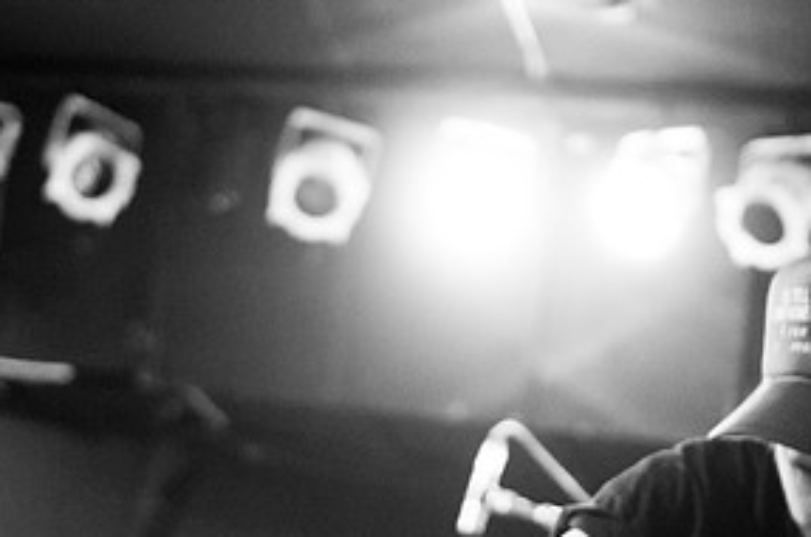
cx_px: 379
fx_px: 2045
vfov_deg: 14.8
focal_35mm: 91
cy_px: 479
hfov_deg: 22.4
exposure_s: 1/50
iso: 1000
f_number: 1.4
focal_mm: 30
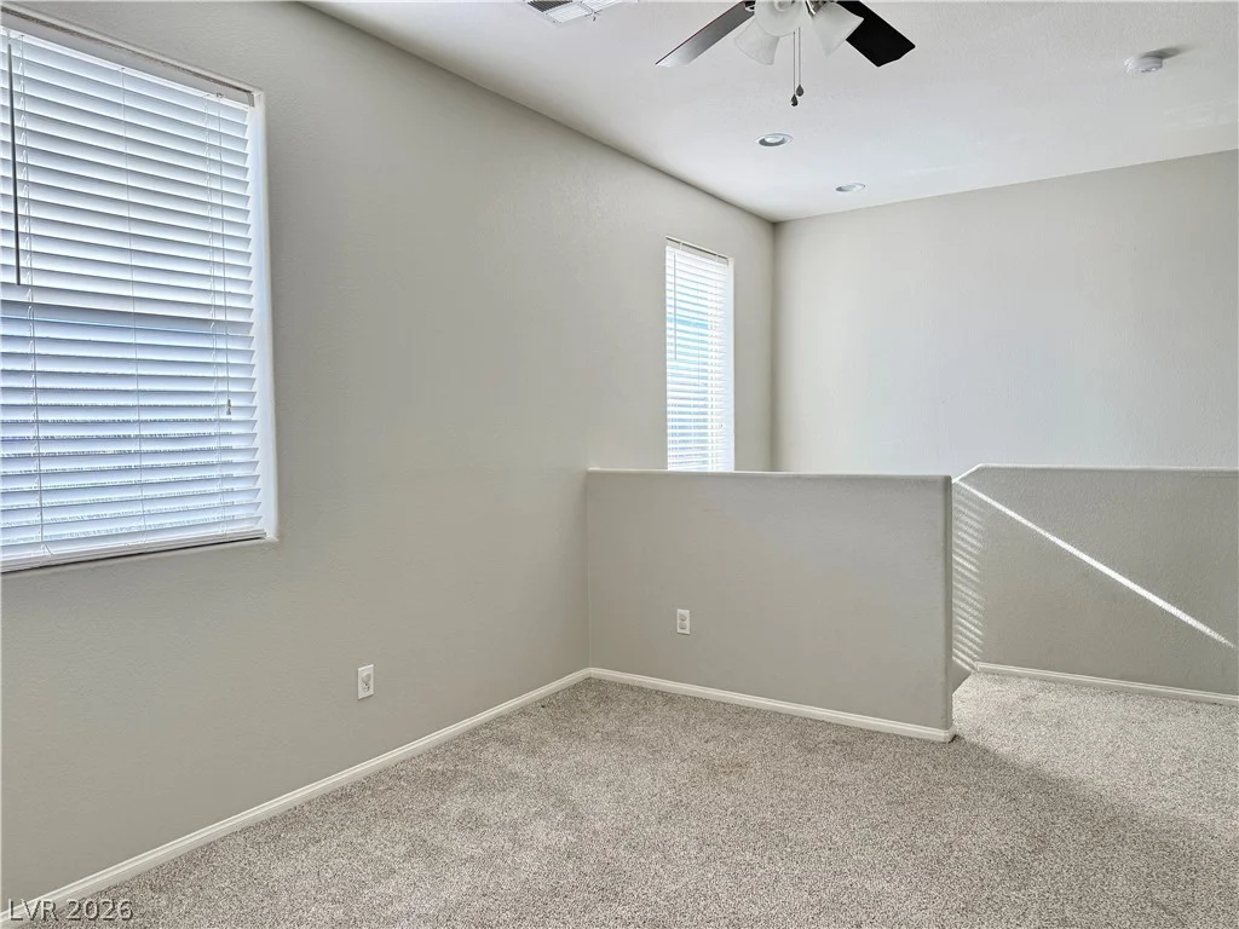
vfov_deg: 56.8
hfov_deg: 71.6
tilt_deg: -2.2
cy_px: 464
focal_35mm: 24
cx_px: 620
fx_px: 859
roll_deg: +1.6
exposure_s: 1/584
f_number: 1.78
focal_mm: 6.76
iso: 100
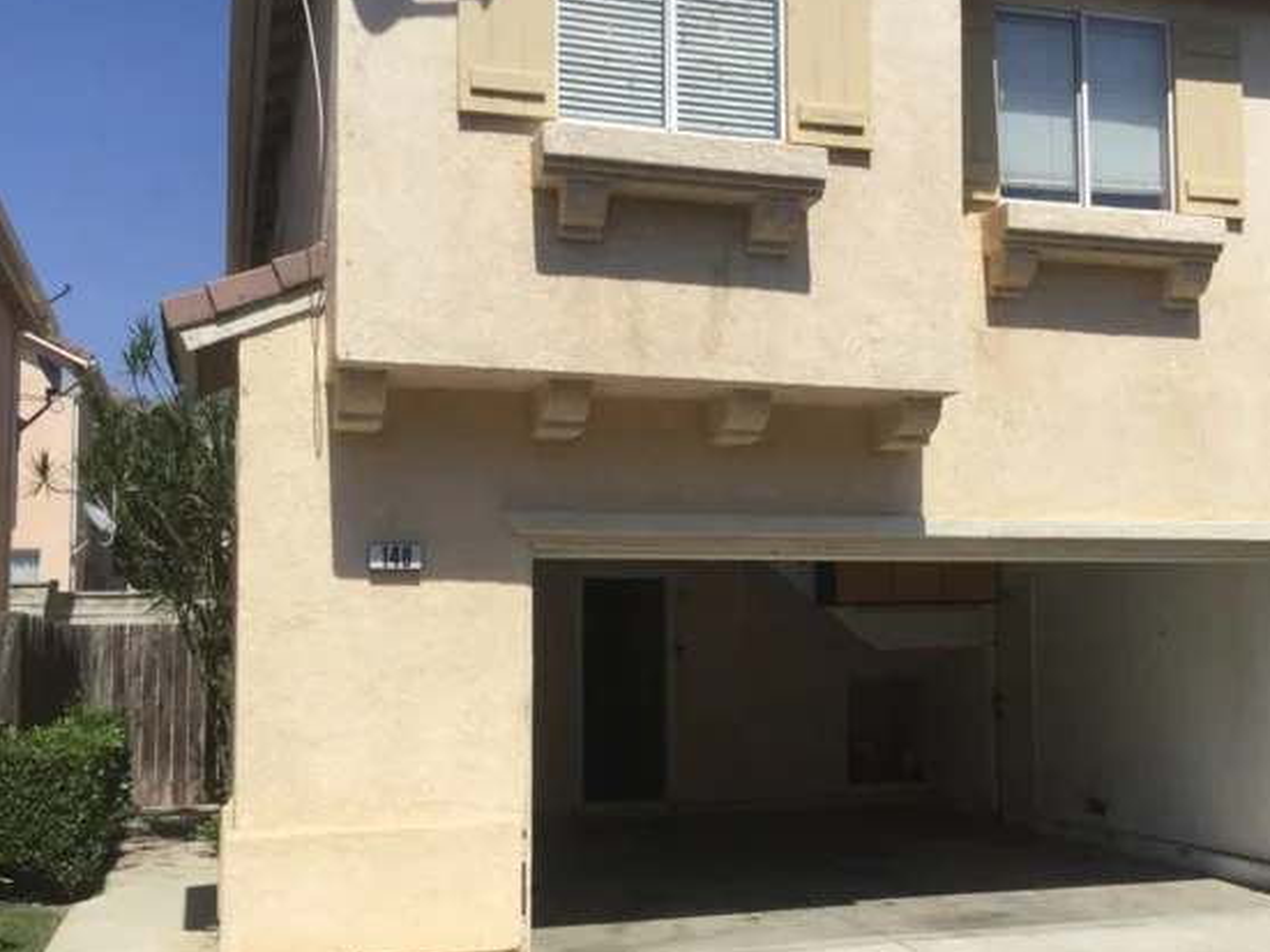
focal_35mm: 42
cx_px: 746
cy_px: 503
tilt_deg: +0.8
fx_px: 1541
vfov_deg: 34.3
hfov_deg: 44.6
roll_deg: -0.7
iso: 25
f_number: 2.4
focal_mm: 3.3
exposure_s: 1/1773
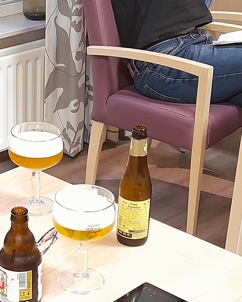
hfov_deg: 17.0
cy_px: 234
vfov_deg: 21.1
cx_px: 81
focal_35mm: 90
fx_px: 806
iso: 400
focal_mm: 4.6
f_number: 2
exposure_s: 1/25
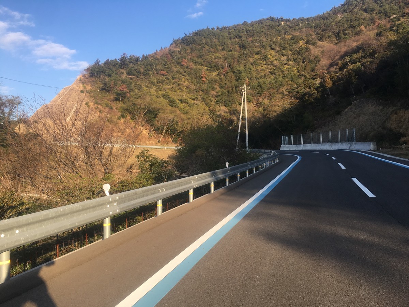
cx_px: 204
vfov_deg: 48.2
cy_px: 154
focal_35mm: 29
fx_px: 343
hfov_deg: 61.7
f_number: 2.2
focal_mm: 4.15
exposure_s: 1/663
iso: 25
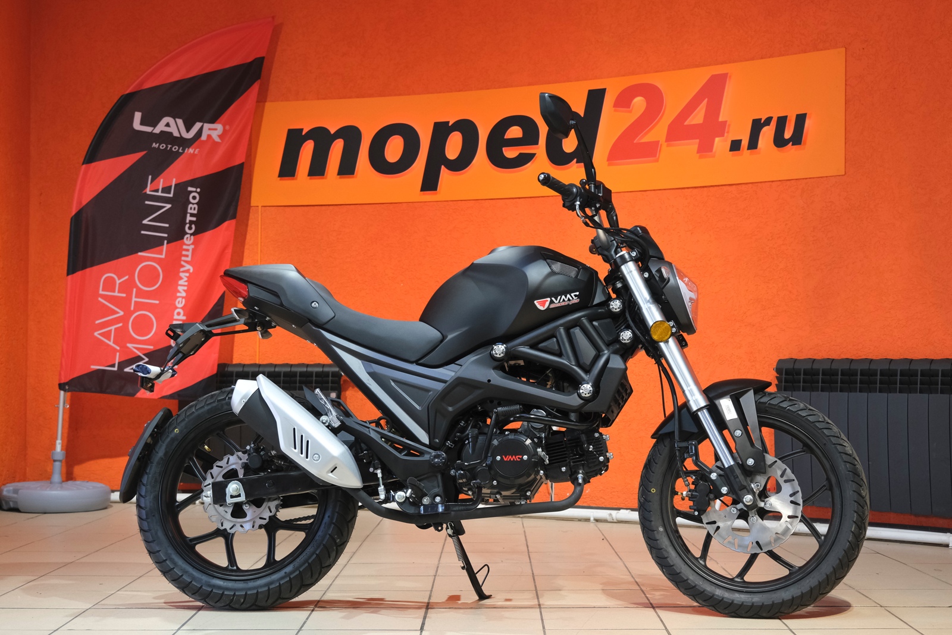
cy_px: 318
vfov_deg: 26.5
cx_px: 476
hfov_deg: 38.9
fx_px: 1349
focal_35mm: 51
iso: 1600
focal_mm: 34.2
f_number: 4
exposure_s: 1/100
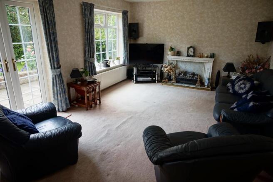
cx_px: 136
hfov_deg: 73.8
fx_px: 182
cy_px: 91
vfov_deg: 53.1
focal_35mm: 24
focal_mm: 16
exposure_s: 1/60
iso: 125
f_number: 4
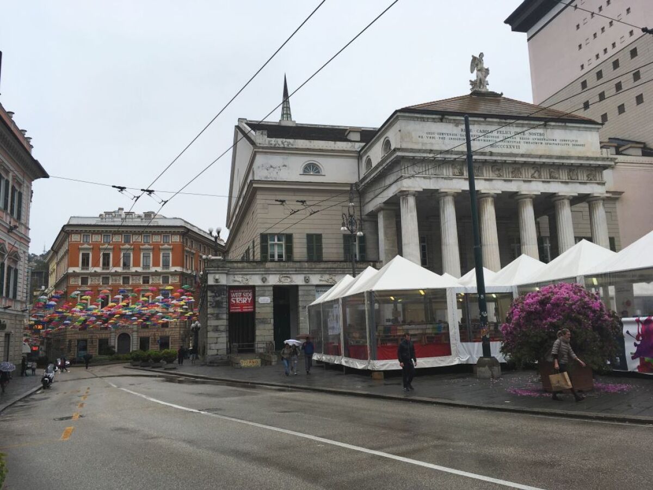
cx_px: 326
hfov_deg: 61.7
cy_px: 245
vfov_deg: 48.2
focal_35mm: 29
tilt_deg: +10.0
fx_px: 547
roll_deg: +1.1
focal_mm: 4.15
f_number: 2.2
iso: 25
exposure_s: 1/601
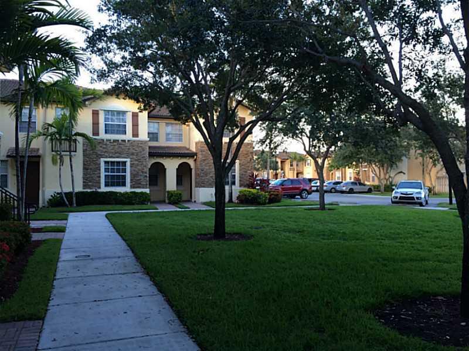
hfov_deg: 61.7
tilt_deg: +1.4
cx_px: 234
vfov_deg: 48.2
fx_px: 393
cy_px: 176
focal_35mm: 29
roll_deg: +0.6
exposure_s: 1/60
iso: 32
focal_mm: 4.15
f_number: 2.2
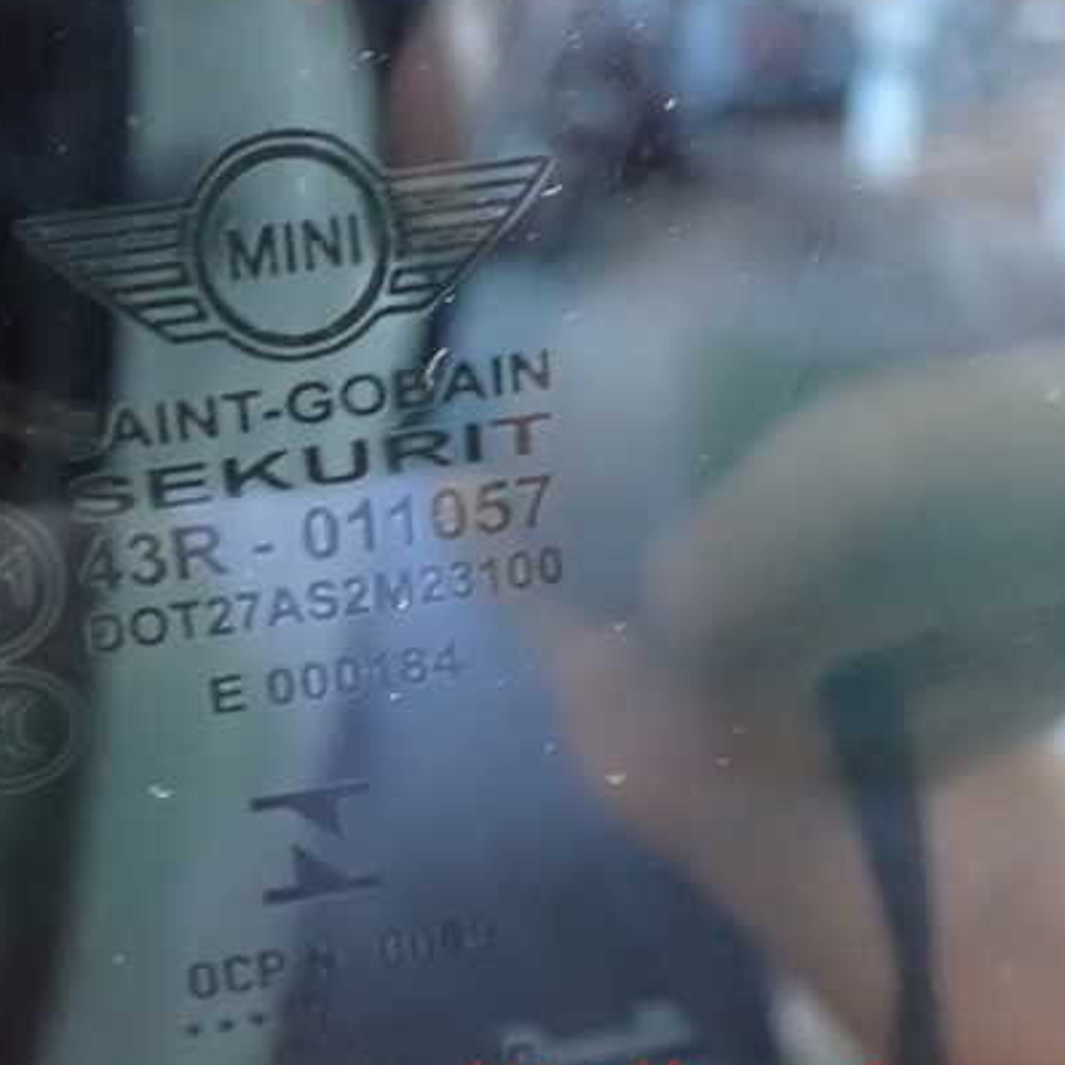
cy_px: 522
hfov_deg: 40.7
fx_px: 1392
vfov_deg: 41.9
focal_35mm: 40
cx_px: 273
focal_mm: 5.4
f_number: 2.3
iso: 1600
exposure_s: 1/20
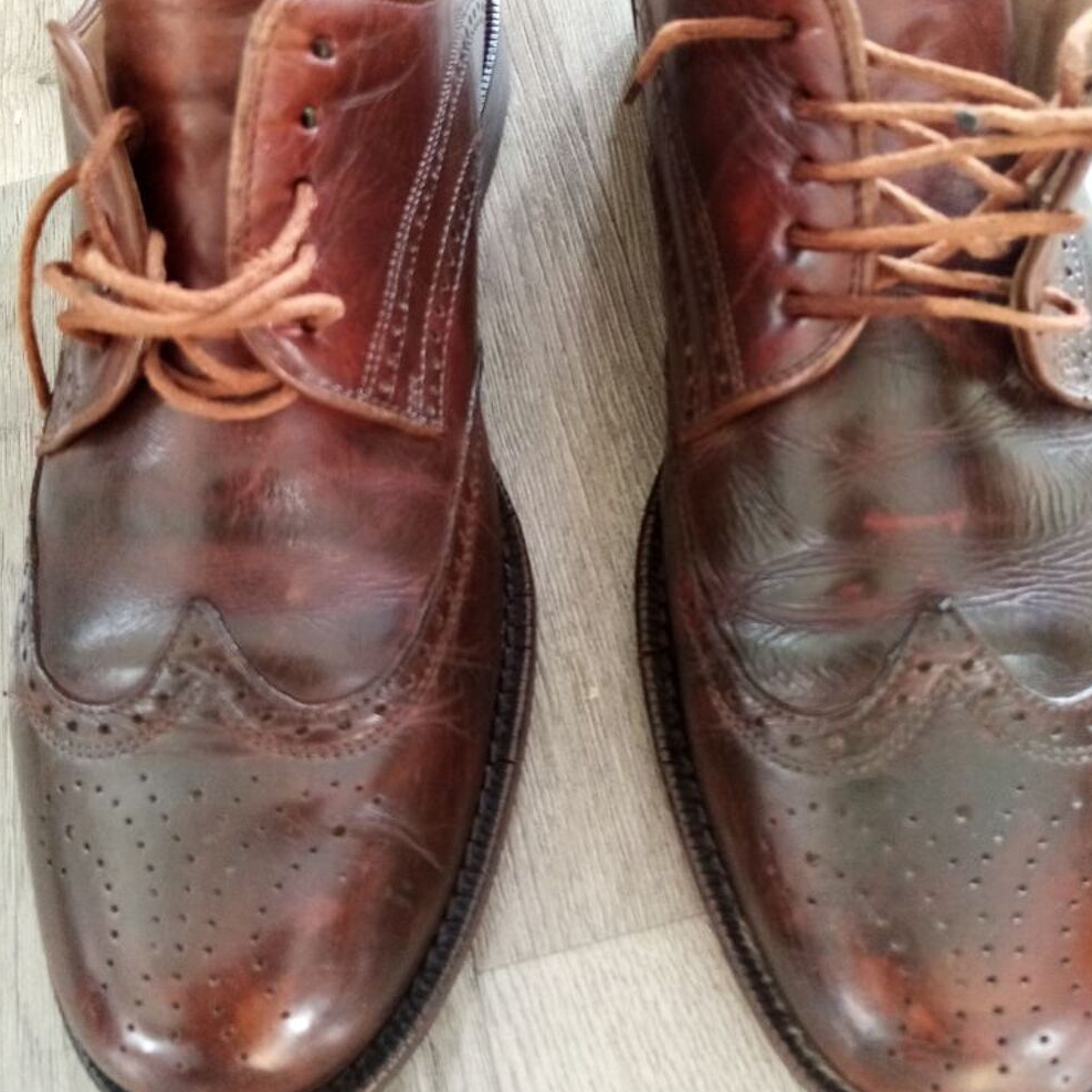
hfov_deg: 52.5
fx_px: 1106
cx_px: 546
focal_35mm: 31
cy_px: 448
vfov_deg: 52.2
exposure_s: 1/33.3
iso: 263
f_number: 1.8
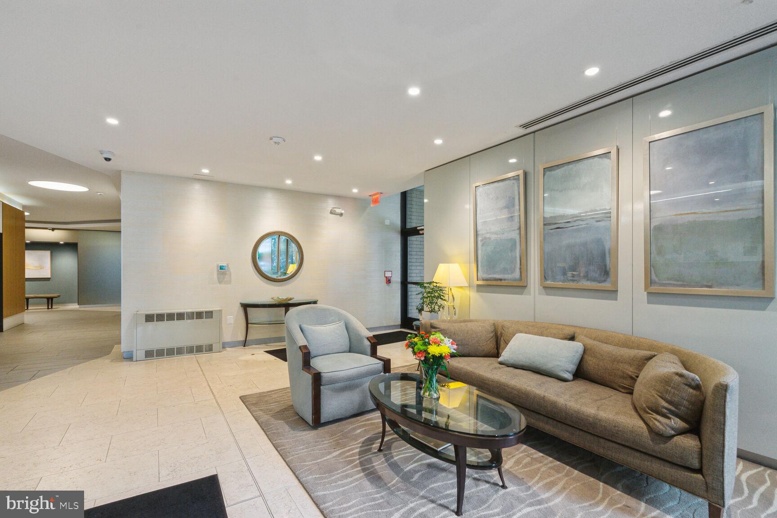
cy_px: 259
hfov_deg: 96.7
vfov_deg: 73.7
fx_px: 345
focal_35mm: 16
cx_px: 388
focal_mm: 16
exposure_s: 1/15
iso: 640
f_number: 10
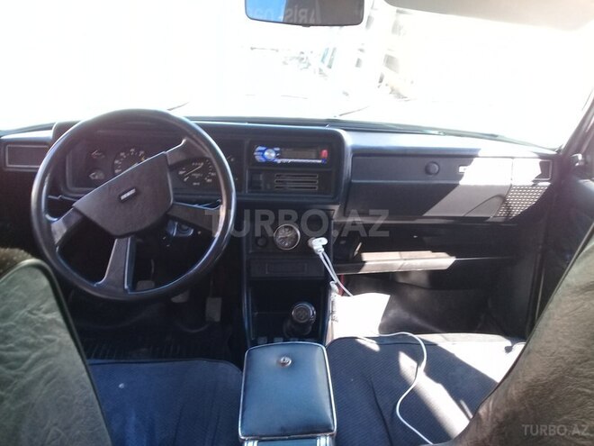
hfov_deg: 58.4
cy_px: 223
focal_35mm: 31
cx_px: 297
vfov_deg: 45.4
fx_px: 532
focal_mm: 3.3
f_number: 2.2
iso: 64
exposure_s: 1/40
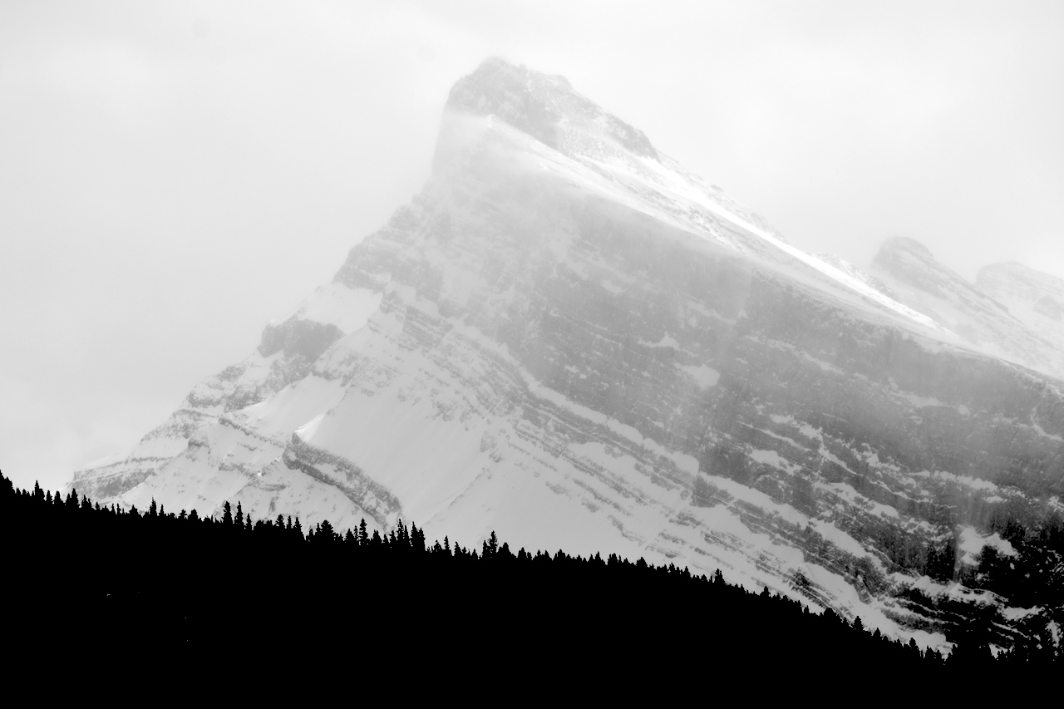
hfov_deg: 6.9
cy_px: 354
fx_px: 8865
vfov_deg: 4.6
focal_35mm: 300
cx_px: 532
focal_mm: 200
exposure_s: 1/1000
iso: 200
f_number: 8
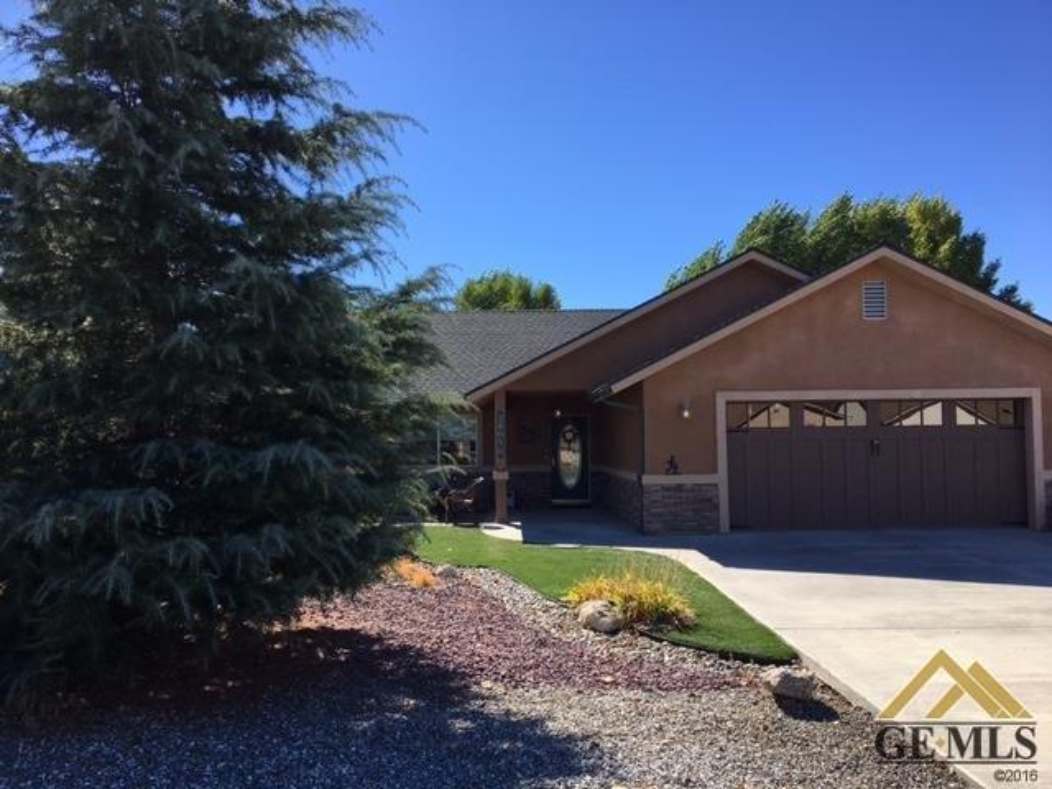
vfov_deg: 48.2
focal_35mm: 29
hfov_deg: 61.7
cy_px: 394
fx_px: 881
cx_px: 526
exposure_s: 1/1115
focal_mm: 4.15
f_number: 2.2
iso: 25
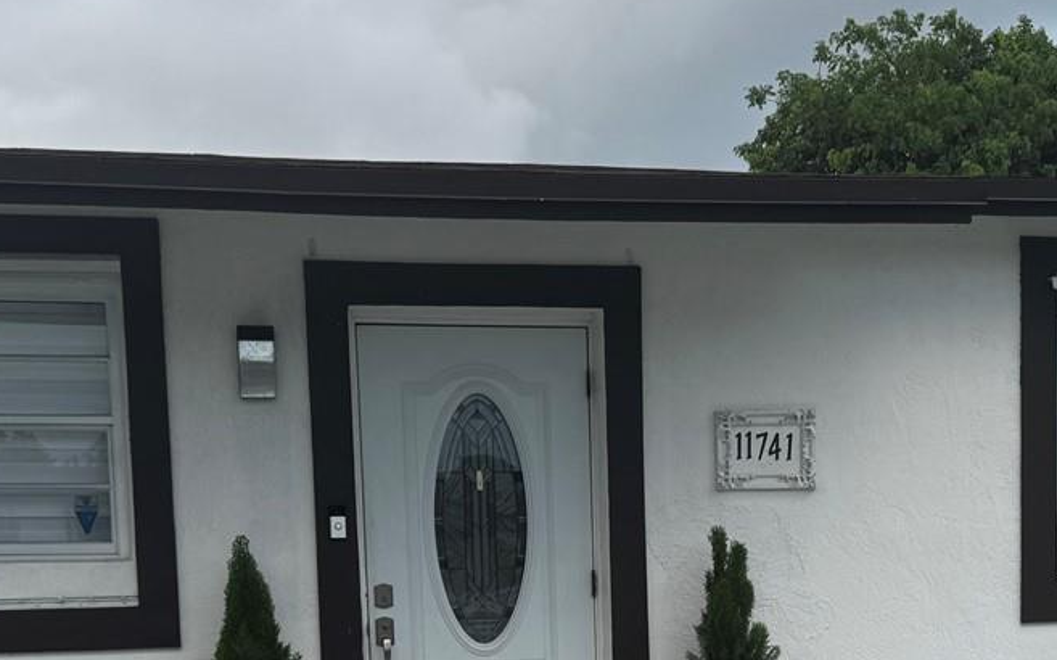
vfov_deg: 20.1
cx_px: 597
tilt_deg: -3.0
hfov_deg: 32.9
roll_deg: +2.2
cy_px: 712
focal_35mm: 62
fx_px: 1785
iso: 80
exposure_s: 1/938
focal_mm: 6.76
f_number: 1.78
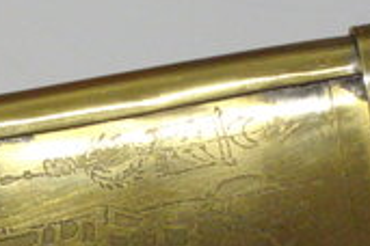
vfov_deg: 3.0
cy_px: 208
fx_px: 4727
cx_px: 69
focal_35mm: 460
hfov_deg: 4.5
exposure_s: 1/60
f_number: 4.8
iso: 320
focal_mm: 18
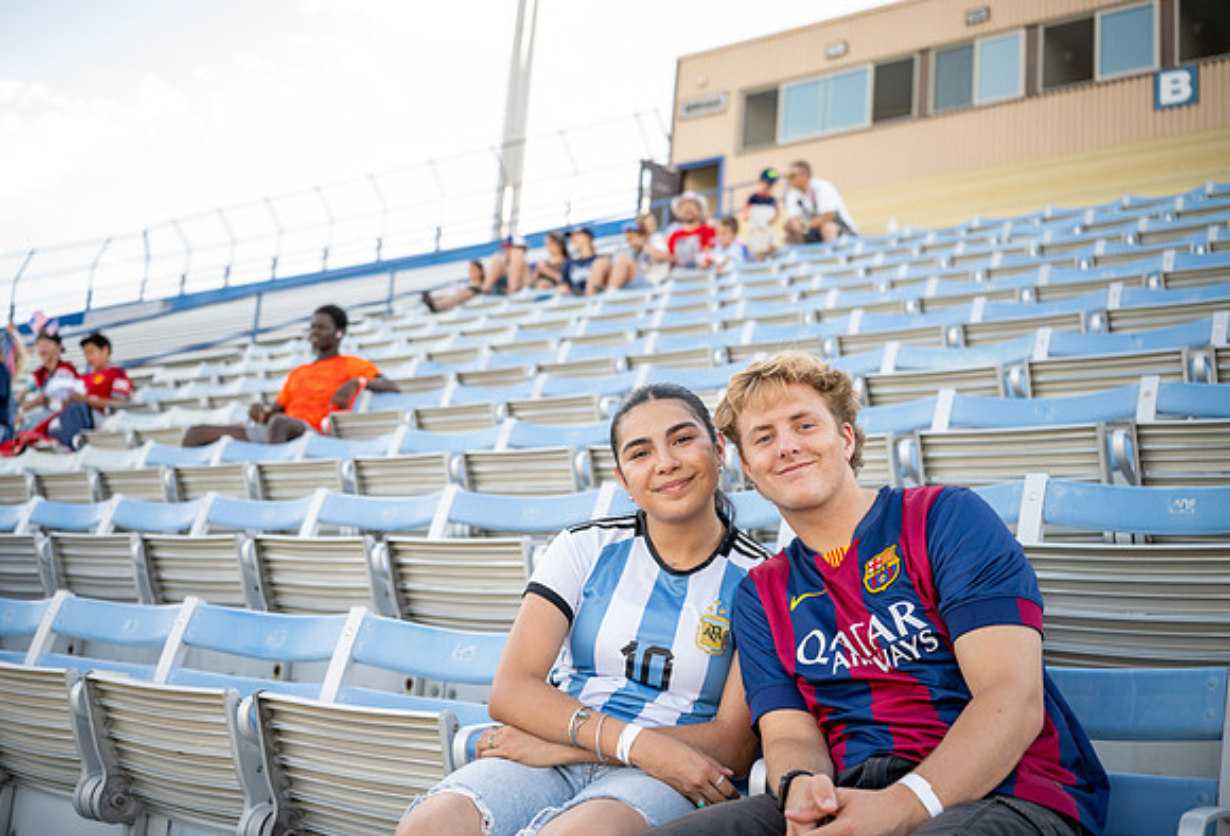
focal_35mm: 38
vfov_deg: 35.7
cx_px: 581
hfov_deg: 50.7
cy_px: 403
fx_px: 1298
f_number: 2.8
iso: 400
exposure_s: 1/640
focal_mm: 36
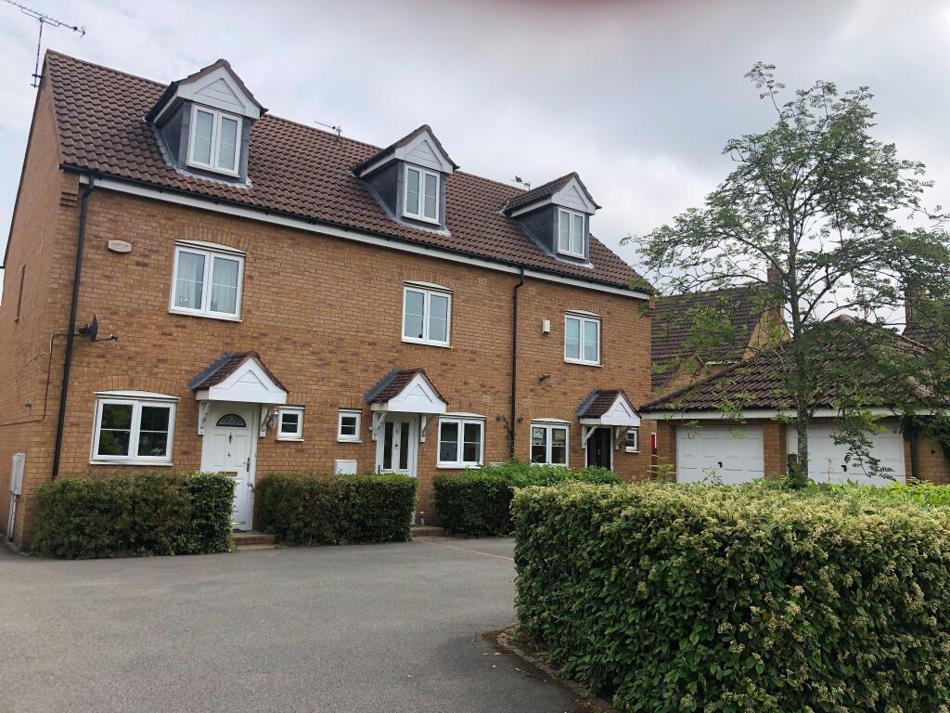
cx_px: 475
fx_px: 768
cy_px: 356
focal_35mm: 28
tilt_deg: +7.8
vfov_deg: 49.7
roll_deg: -1.1
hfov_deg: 63.4
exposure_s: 1/1600
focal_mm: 4
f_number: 1.8
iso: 20
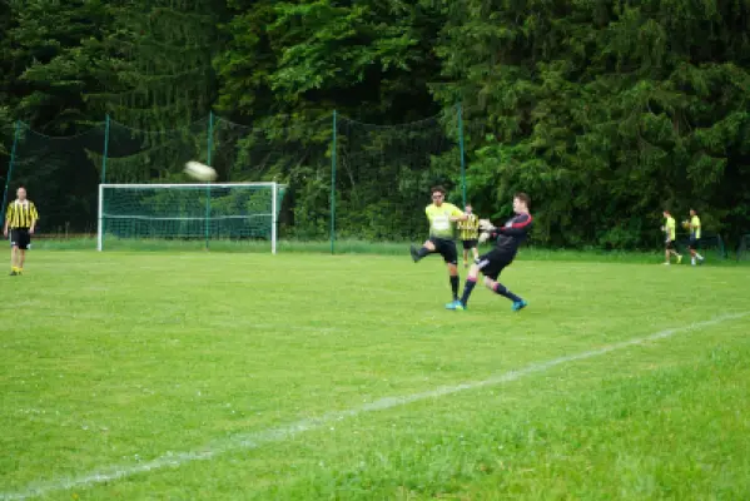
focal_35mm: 69
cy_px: 250
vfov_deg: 19.8
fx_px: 1438
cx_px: 375
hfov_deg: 29.2
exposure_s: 1/80
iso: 125
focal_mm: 69
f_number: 5.6
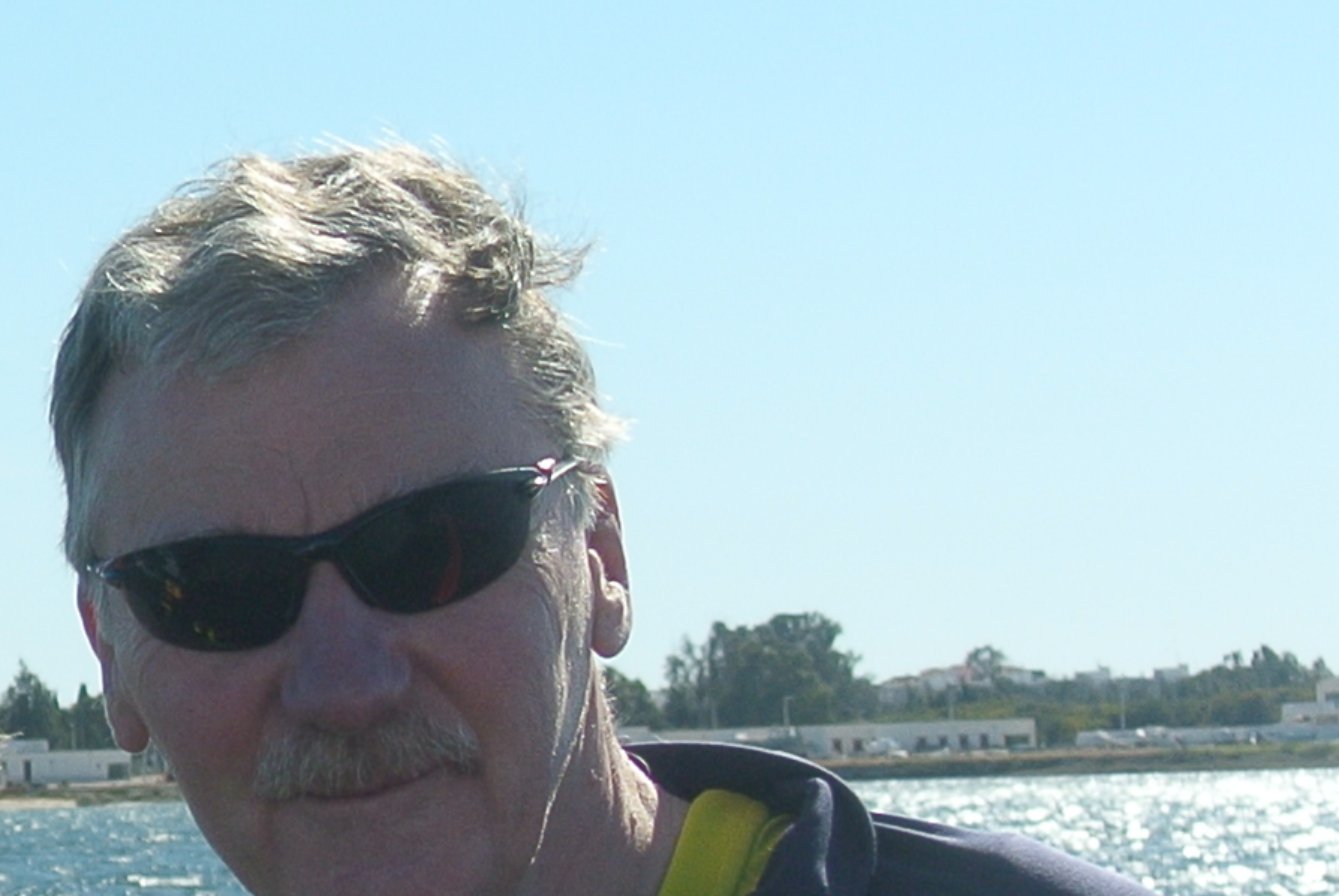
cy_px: 1161
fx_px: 6776
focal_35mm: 182
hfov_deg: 10.9
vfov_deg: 7.5
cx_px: -678
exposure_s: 1/800
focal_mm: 15.7
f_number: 5
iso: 100
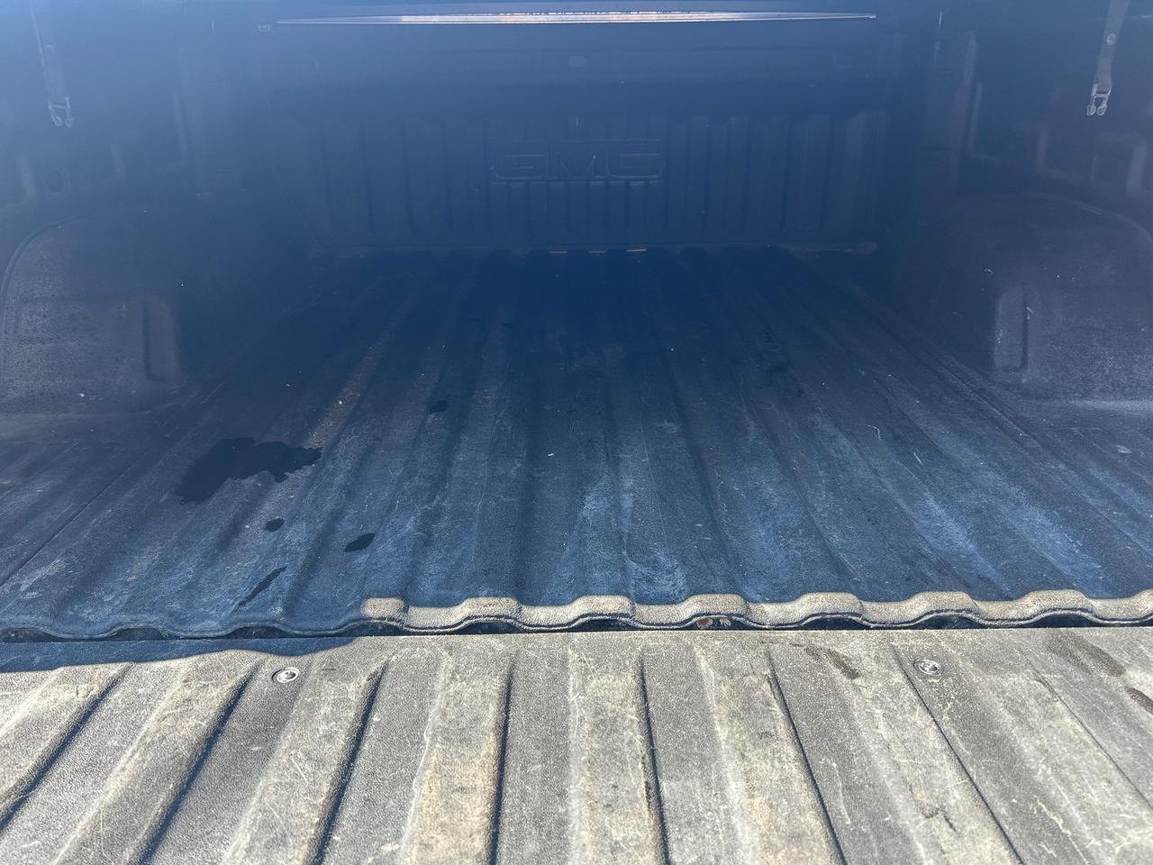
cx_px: 576
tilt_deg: -23.9
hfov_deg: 67.3
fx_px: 866
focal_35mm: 26
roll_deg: +1.6
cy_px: 432
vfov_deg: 53.1
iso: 50
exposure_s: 1/317
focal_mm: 5.7
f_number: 1.5
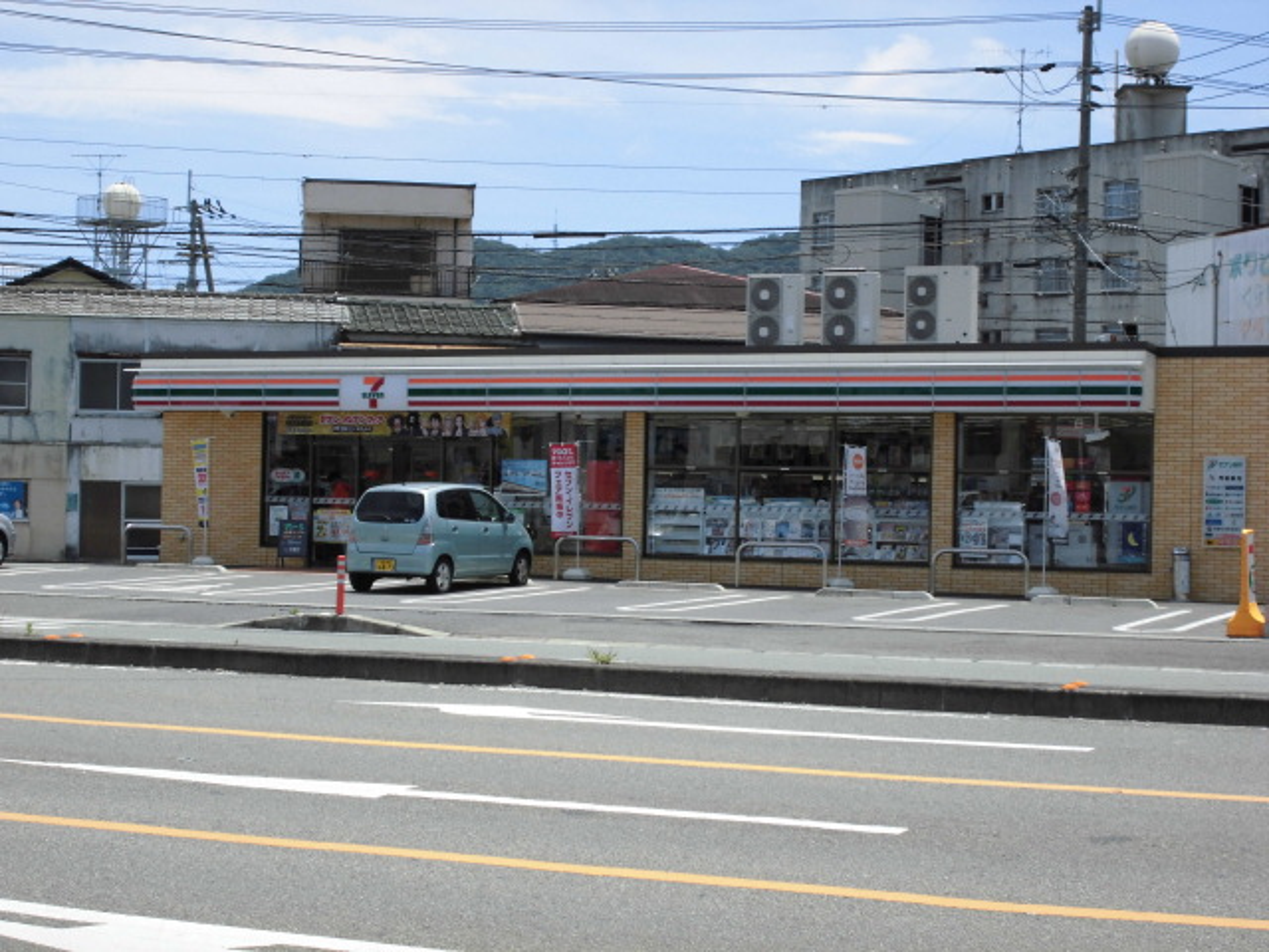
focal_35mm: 64
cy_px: 476
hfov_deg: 30.3
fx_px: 2346
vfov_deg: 22.9
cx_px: 634
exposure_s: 1/250
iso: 100
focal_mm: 11.5
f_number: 5.6
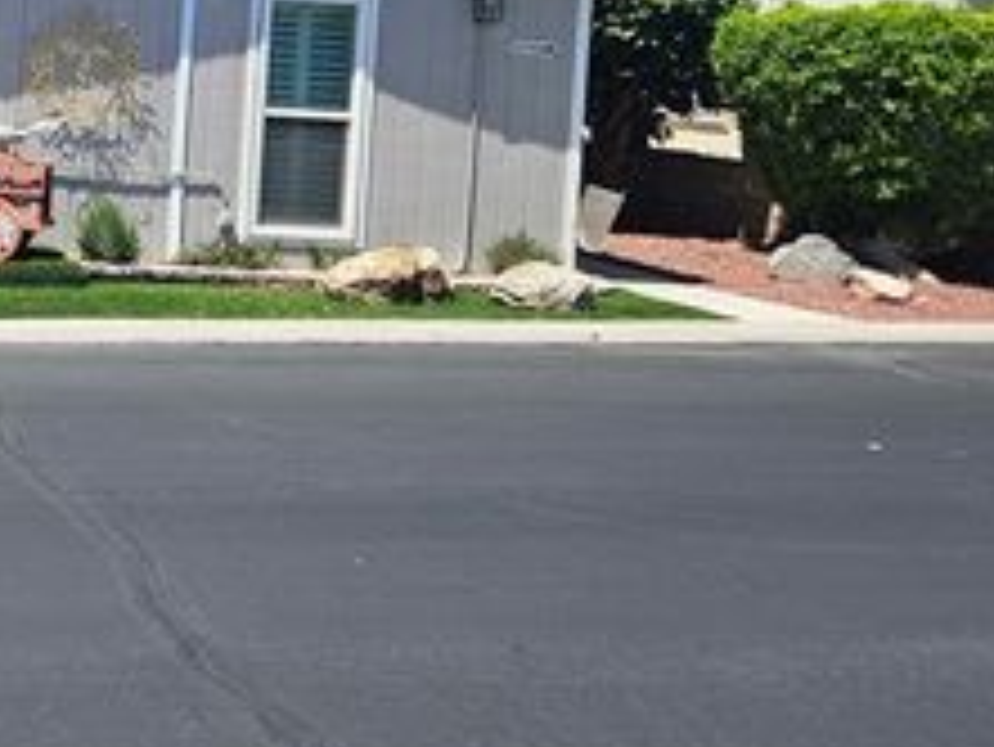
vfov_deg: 27.1
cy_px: 74
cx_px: -103
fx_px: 1494
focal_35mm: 52
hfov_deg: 32.3
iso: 25
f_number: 1.8
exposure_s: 1/1894
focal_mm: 5.4
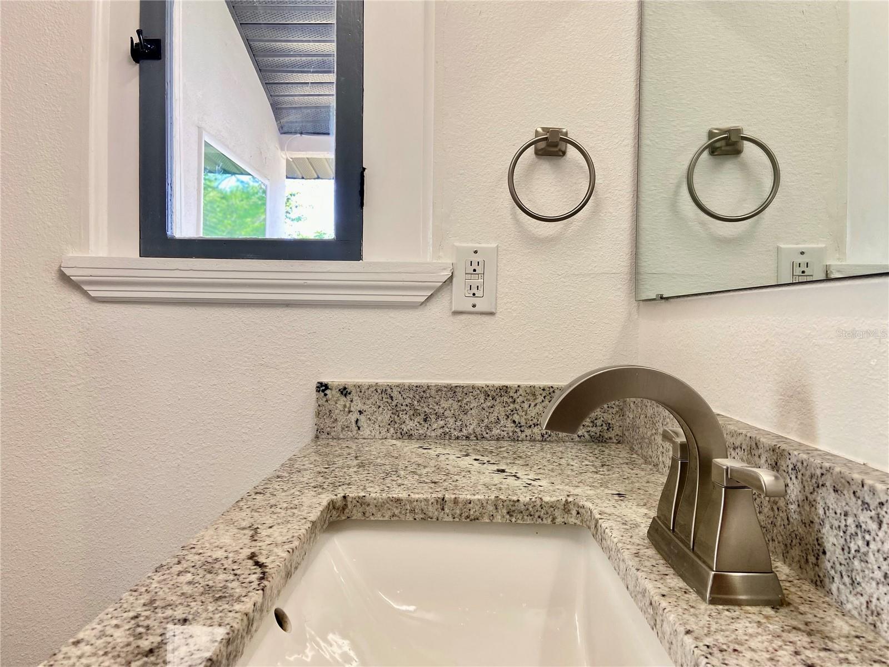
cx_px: 444
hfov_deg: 67.3
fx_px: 668
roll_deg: -0.7
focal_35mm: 26
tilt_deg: -1.2
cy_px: 334
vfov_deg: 53.1
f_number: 1.8
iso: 64
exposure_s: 1/120
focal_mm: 4.25
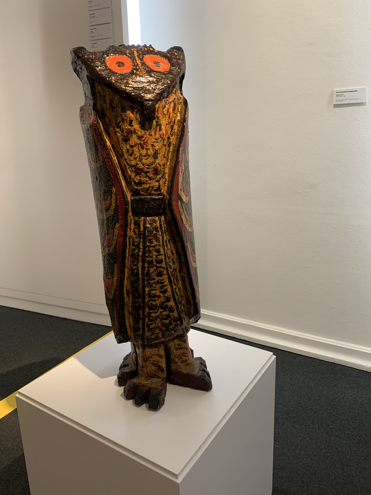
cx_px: 191
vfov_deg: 65.3
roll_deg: +1.5
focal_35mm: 27
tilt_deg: -14.0
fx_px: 386
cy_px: 238
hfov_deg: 51.3
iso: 200
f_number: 1.8
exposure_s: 1/48
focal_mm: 4.25
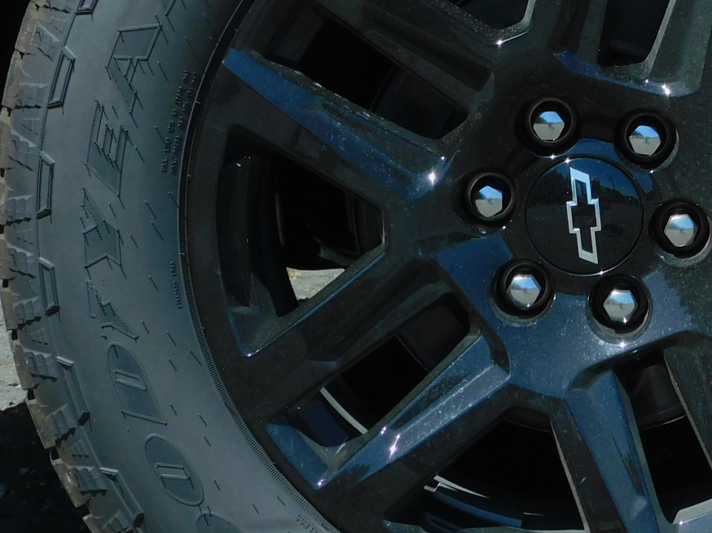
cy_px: 123
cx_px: 619
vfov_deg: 11.4
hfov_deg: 15.0
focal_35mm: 130
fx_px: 2673
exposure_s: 1/1250
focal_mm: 9
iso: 125
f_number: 4
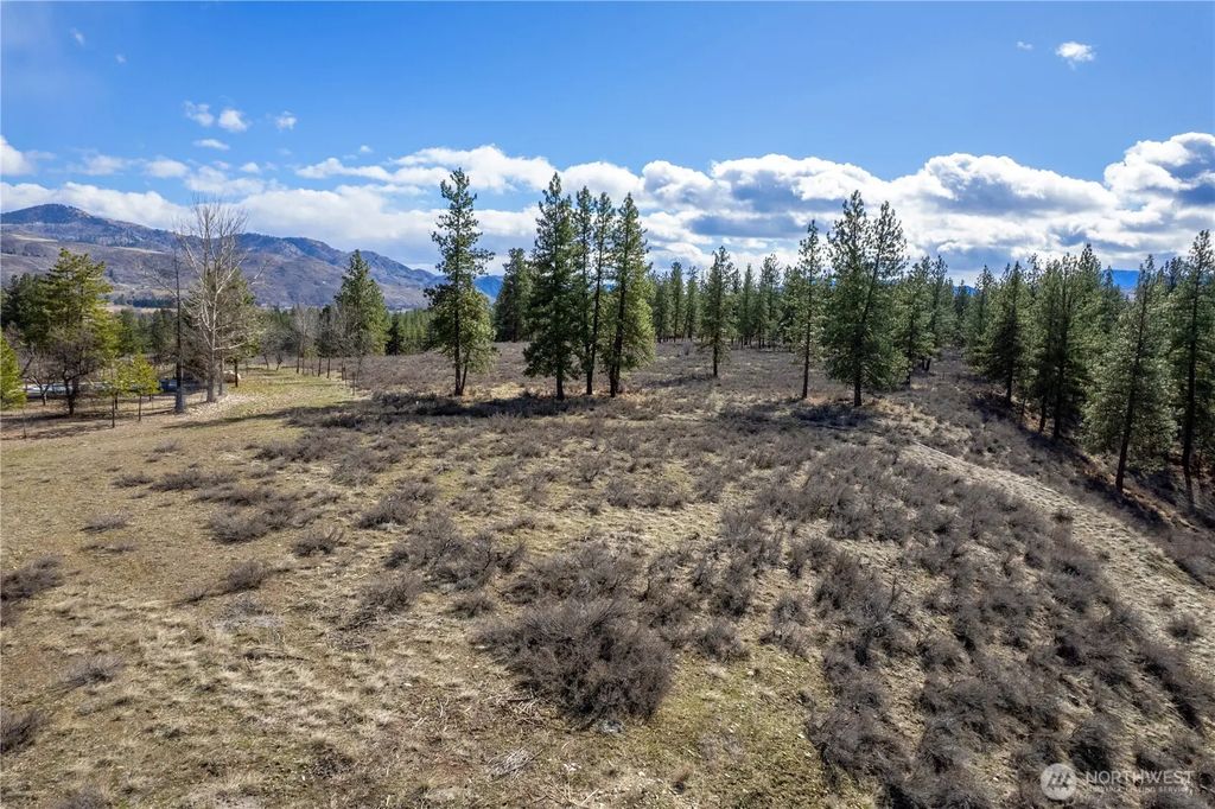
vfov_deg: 57.2
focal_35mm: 22
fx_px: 742
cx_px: 608
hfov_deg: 78.6
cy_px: 404
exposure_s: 1/3200
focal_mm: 8.38
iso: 100
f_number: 2.8
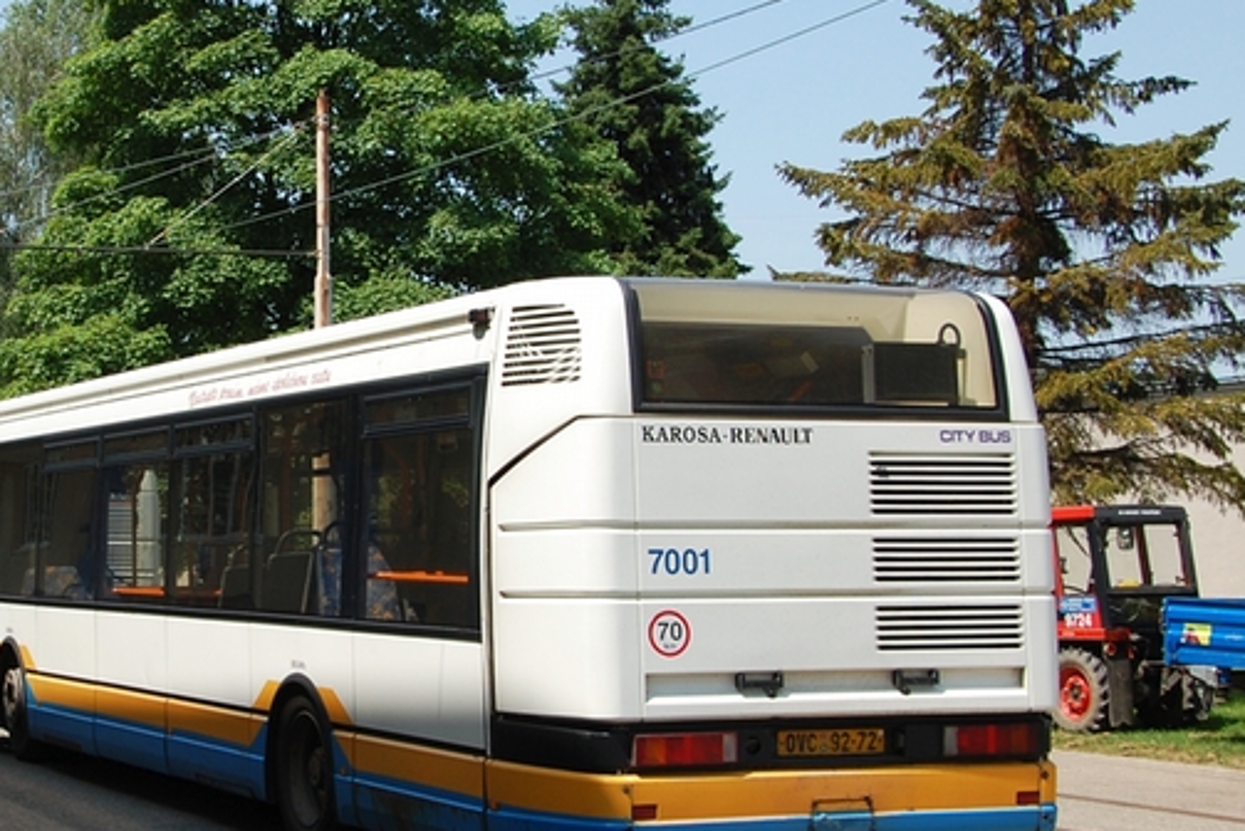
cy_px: 349
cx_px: 295
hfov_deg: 26.6
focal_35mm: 75
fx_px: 2595
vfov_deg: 18.2
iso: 200
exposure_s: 1/250
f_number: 10
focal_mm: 28
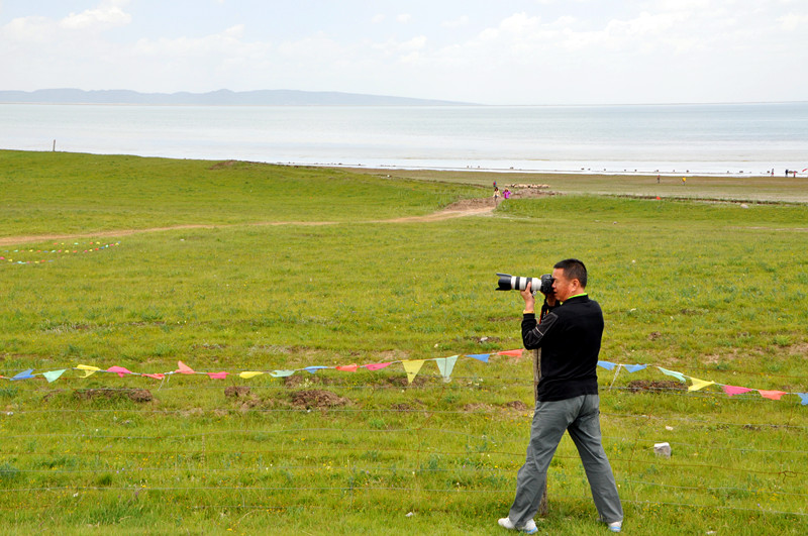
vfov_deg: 26.4
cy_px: 268
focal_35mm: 51
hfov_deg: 38.9
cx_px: 404
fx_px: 1143
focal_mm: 34
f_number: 14
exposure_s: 1/60
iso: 200
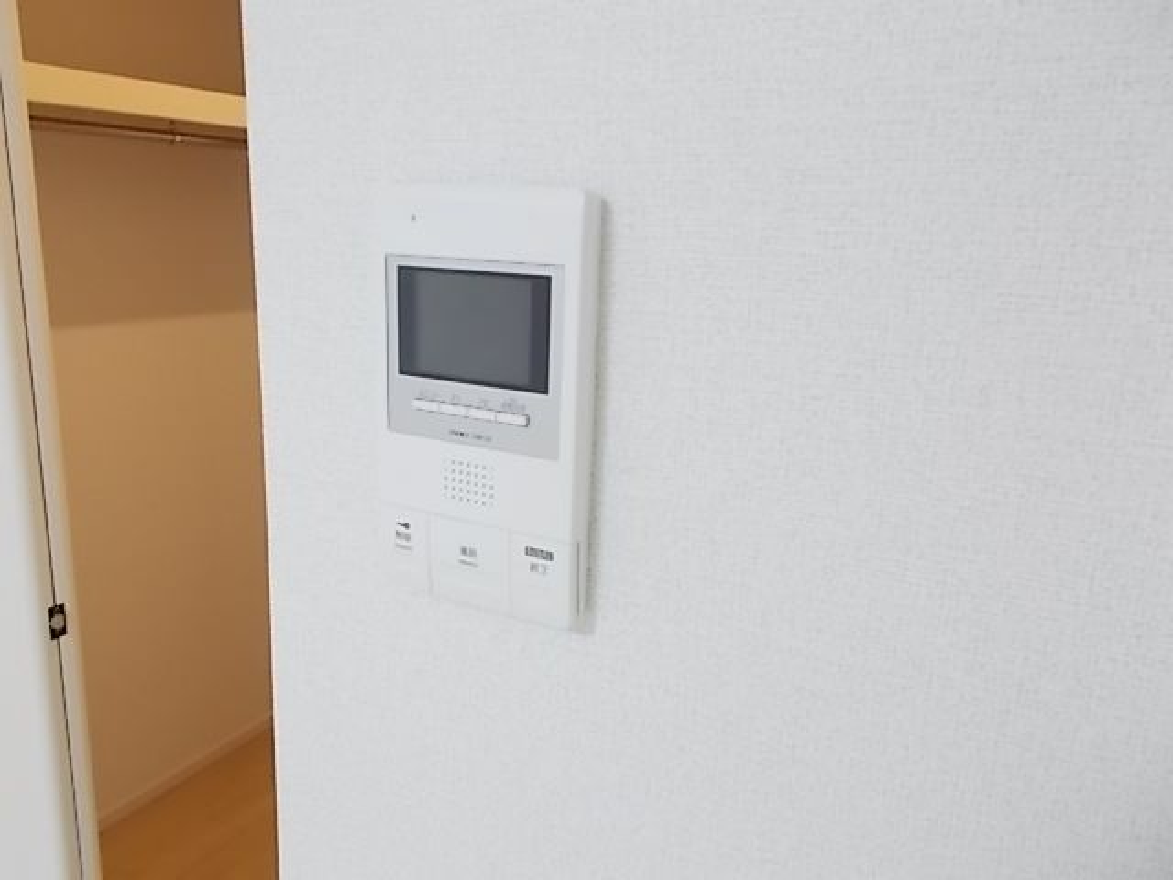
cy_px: 440
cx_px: 586
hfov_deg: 67.3
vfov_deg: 53.1
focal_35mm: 26
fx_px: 881
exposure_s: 1/20
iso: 200
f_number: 3.2
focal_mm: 4.6
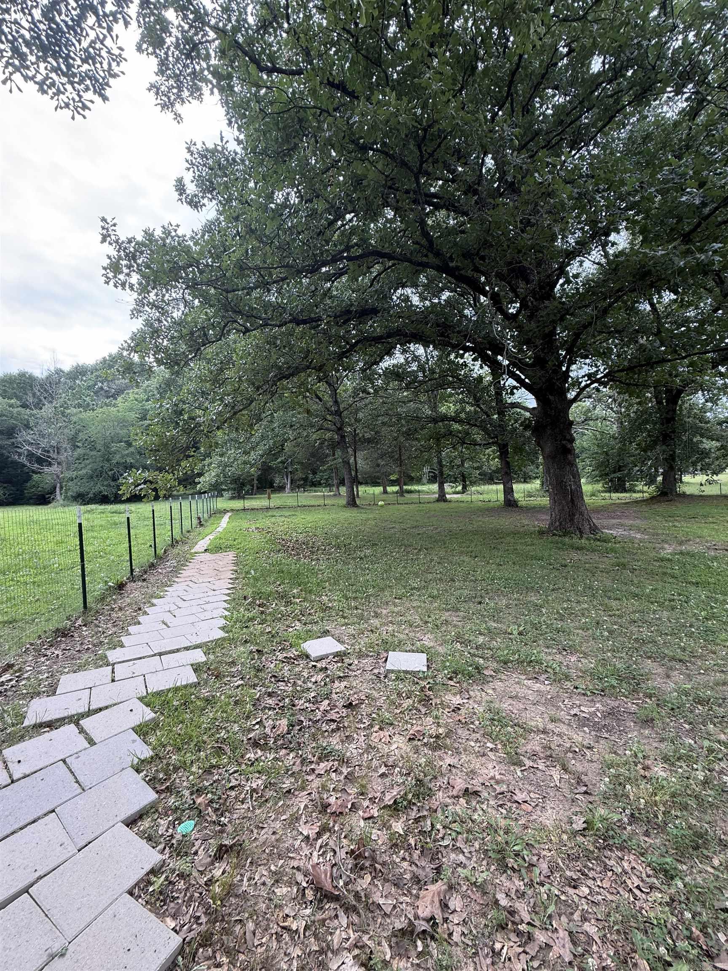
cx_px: 364
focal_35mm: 14
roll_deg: +1.3
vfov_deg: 102.1
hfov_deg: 85.7
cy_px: 486
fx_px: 393
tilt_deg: -0.1
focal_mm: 2.22
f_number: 2.2
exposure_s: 1/133
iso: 50
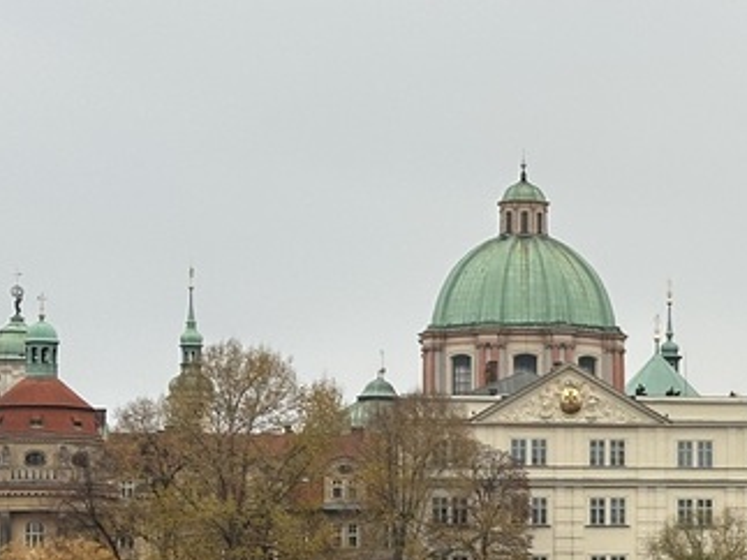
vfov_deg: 9.9
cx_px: 999
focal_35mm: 150
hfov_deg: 12.7
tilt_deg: +3.8
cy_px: 467
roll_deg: +0.6
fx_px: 3236
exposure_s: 1/228
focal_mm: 6.86
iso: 50
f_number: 1.78
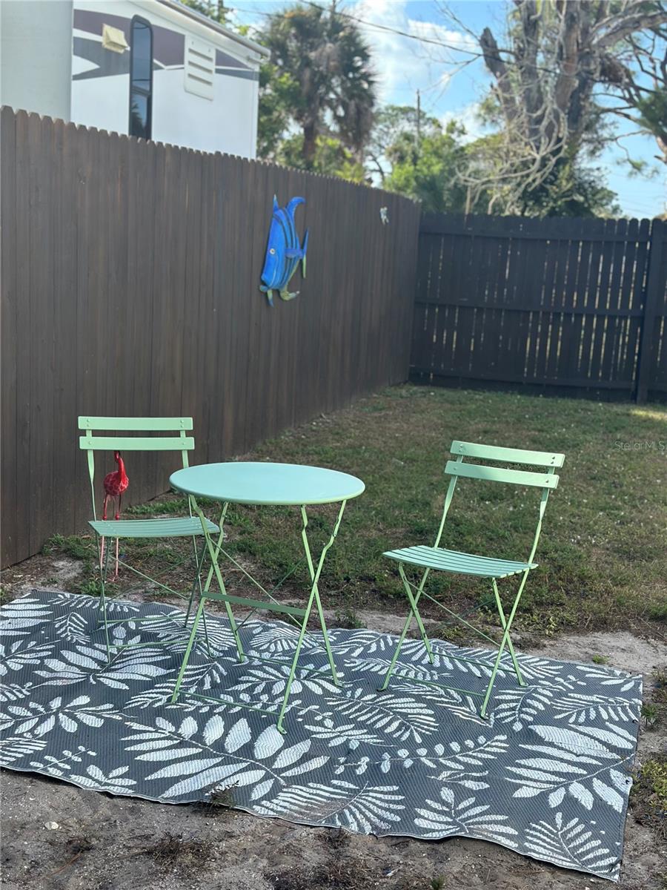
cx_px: 334
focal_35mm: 48
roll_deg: -4.5
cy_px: 445
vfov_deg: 39.7
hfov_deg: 30.3
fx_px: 1233
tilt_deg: -8.3
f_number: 1.78
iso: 100
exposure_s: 1/2070
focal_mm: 6.86
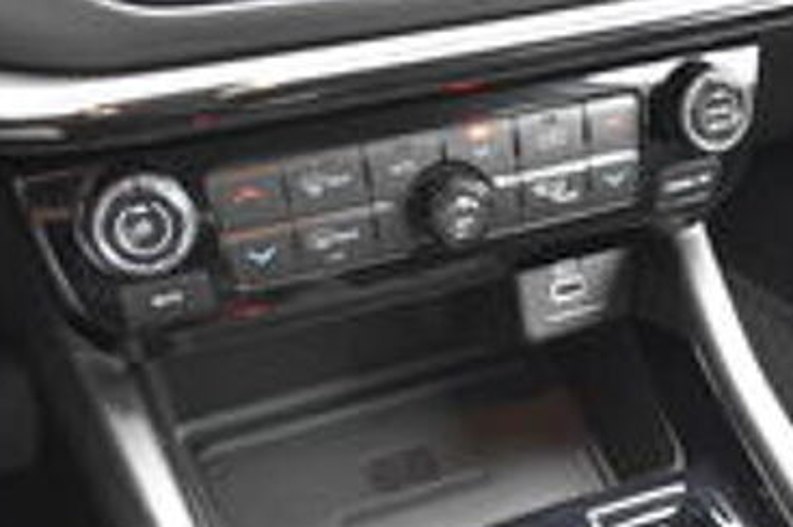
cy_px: 293
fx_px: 1122
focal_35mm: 51
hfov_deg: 38.8
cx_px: 462
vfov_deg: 26.4
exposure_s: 1/40
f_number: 3.8
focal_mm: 26
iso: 3200
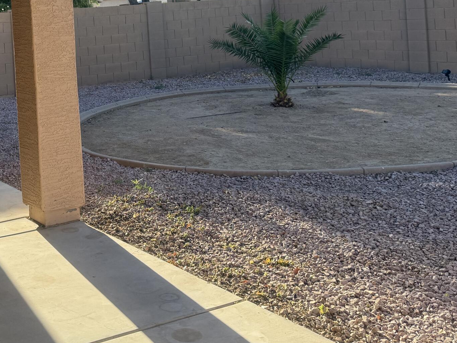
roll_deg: +2.9
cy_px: -1
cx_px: 35
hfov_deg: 34.0
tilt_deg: +1.5
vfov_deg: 26.1
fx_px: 700
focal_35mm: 53
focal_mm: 6.76
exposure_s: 1/1230
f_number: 1.78
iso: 100
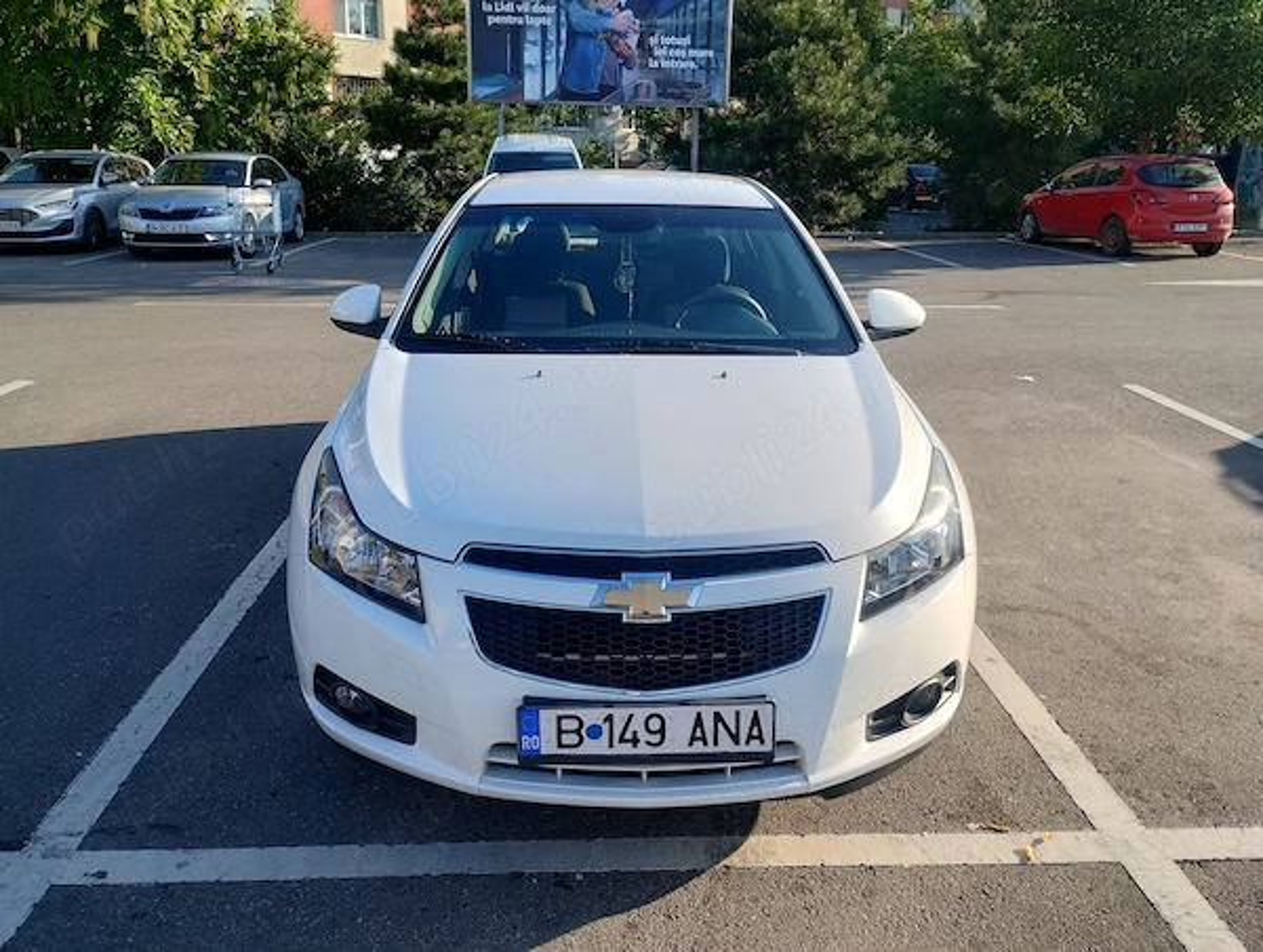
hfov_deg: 63.4
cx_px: 632
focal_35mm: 28
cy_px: 476
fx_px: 1023
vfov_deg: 49.9
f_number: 1.8
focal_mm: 4.27
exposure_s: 1/450
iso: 100
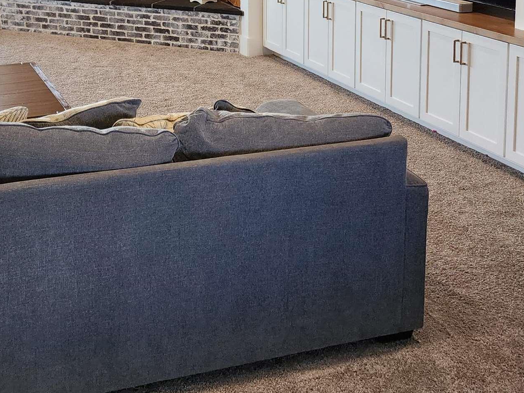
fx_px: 848
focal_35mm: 56
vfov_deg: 24.6
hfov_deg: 34.0
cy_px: -25
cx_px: 171
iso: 125
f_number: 1.8
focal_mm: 6.4
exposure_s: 1/120
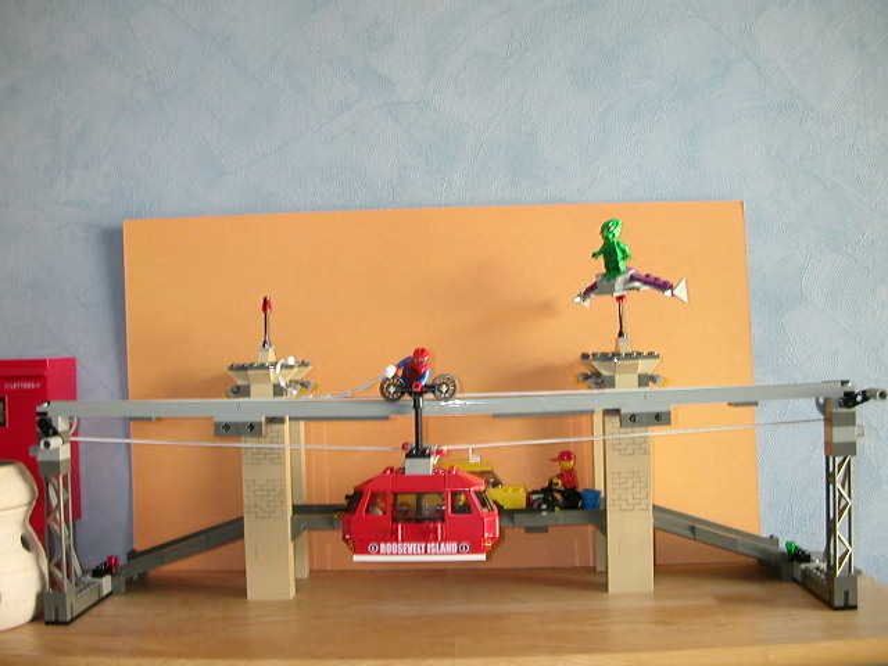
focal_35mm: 37
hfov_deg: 50.1
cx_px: 444
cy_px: 333
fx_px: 949
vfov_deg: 38.7
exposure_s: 1/10.2
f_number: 2.7
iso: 200
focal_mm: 5.6
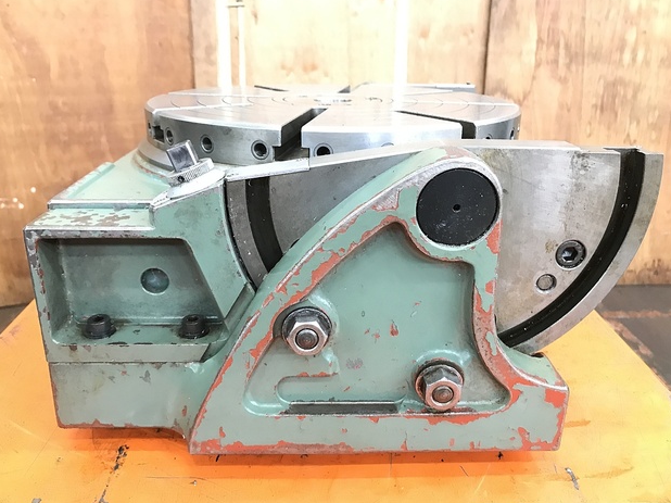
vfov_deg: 48.2
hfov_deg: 61.7
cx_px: 329
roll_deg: -0.8
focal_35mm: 29
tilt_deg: -22.2
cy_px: 253
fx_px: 562
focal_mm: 3.99
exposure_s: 1/13
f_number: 1.8
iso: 100
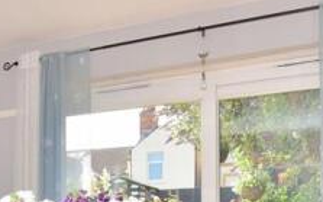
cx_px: 43
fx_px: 515
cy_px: 225
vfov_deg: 21.0
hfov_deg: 33.3
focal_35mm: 58
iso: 400
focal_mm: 13
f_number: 10
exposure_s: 1/200
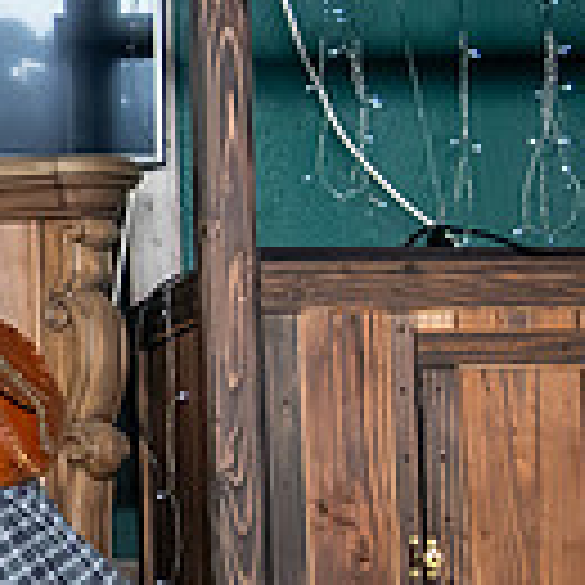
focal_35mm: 242
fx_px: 4627
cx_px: -722
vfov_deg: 7.2
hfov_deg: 6.9
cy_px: 156
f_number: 5.6
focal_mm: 46
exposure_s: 1/320
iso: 8000
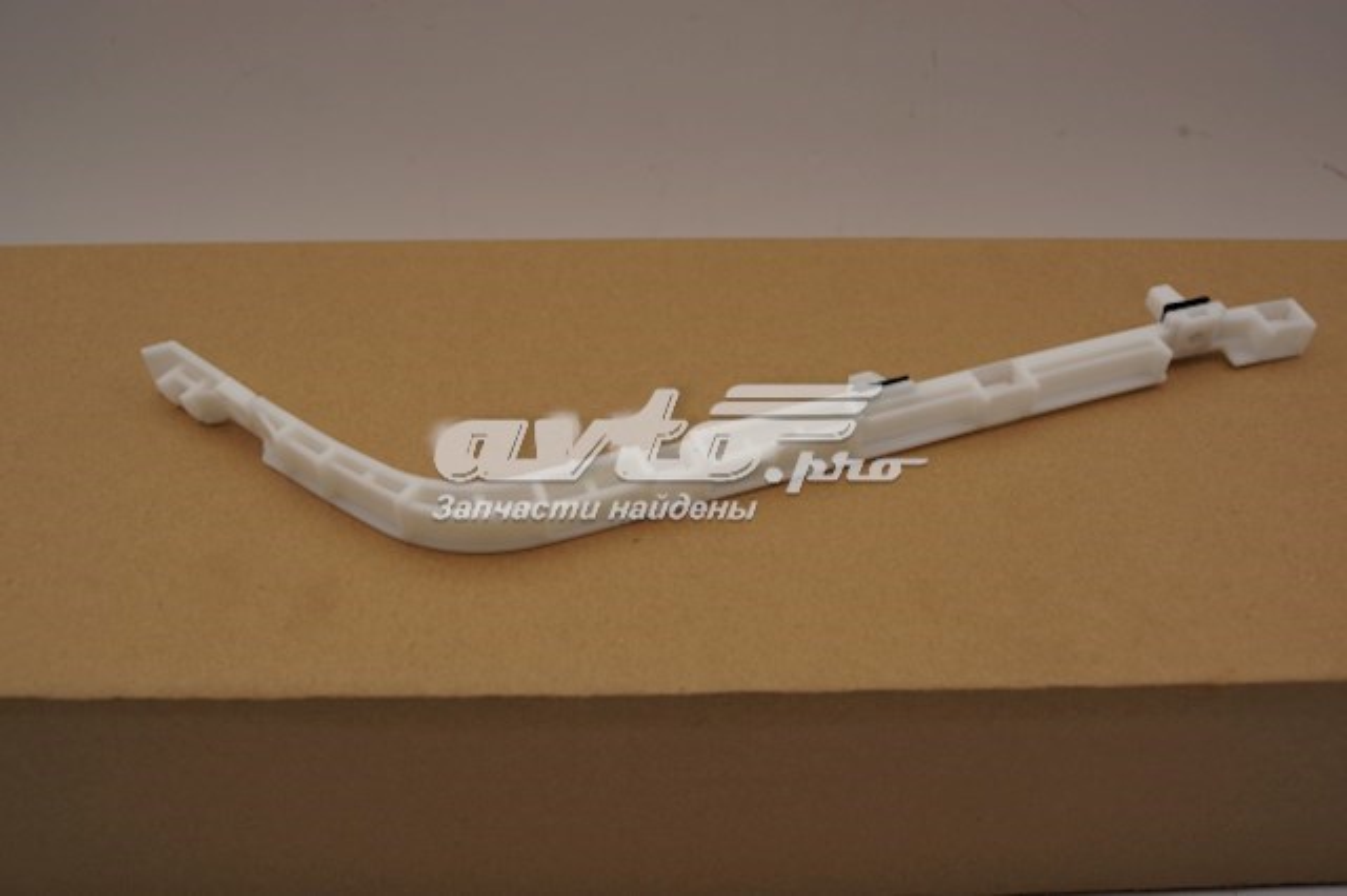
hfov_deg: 57.2
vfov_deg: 39.9
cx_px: 674
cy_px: 448
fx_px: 1234
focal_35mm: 33
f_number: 5.6
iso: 100
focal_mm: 22
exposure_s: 1/125
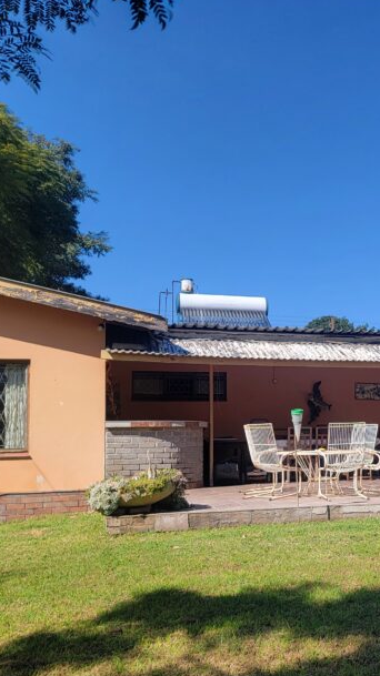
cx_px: 401
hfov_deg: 25.4
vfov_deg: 46.2
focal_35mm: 44
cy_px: 397
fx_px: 789
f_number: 1.8
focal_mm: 6.7
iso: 16
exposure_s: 1/545
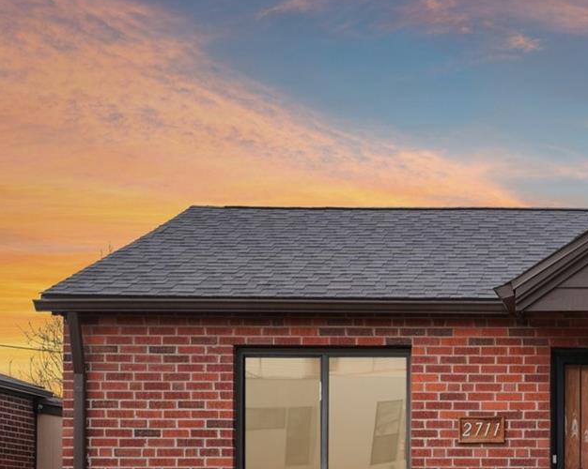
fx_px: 1252
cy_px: 459
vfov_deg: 20.6
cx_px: 629
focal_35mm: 72
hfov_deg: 24.8
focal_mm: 20
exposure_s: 1/200
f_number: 8
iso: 100
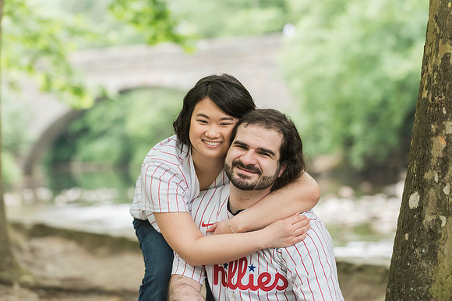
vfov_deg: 10.5
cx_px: 227
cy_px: 146
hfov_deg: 15.7
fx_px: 1635
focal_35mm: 130
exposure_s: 1/160
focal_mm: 125
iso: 1600
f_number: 4
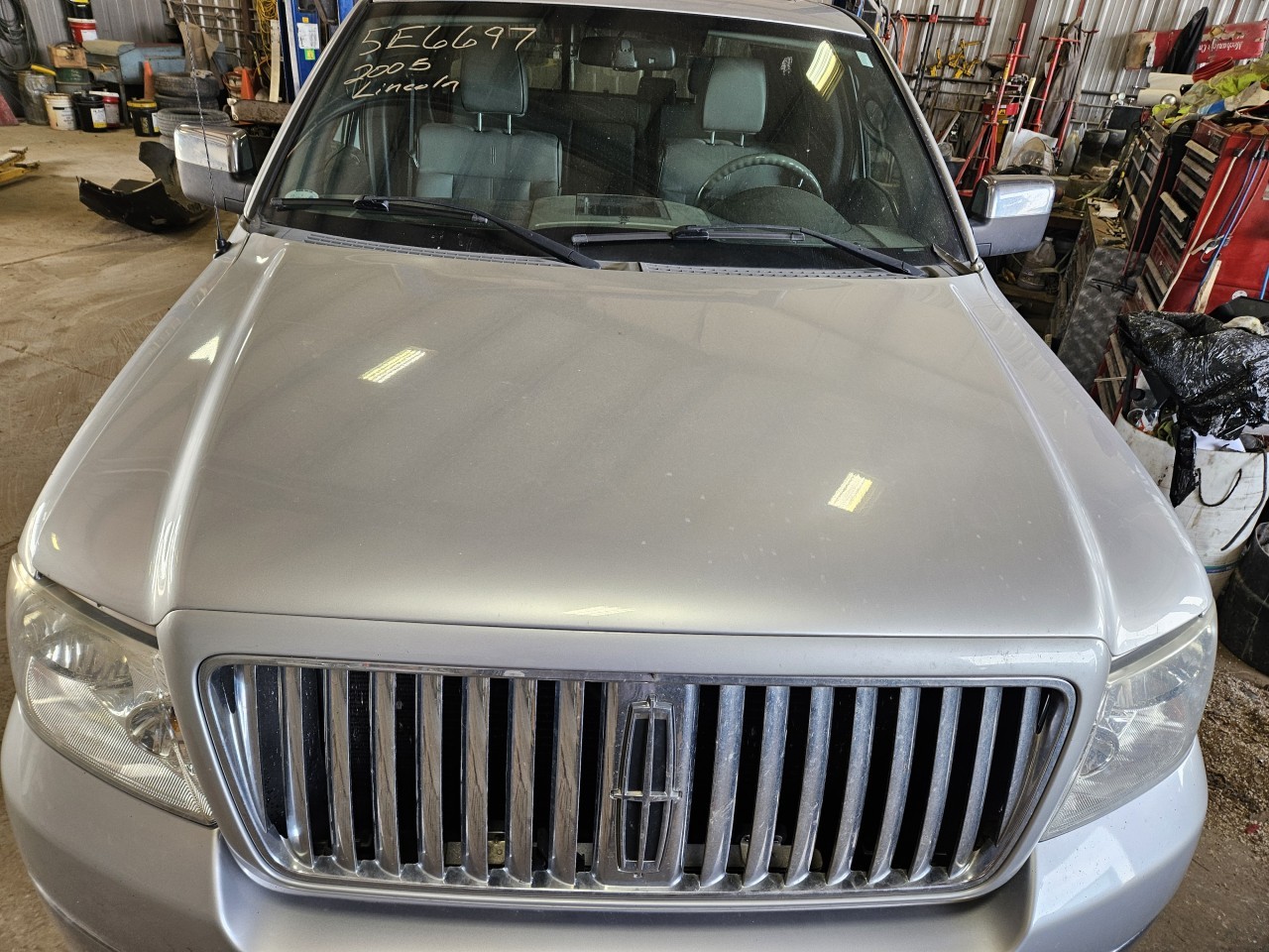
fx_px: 843
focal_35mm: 23
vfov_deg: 58.9
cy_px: 476
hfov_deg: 73.9
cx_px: 634
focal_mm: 5.4
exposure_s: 1/120
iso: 125
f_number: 1.8
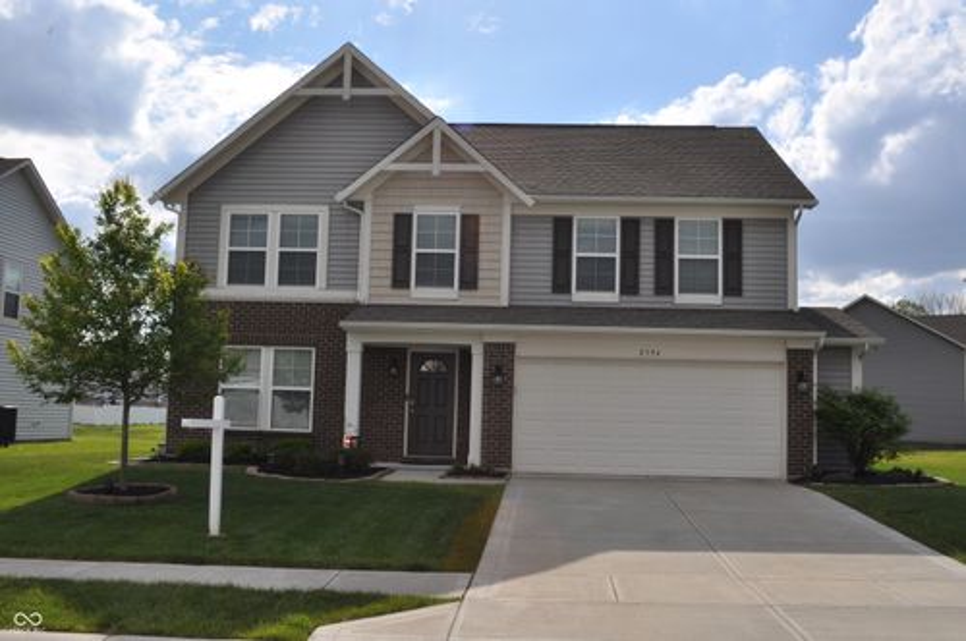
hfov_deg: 53.2
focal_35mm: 36
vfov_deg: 36.8
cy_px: 320
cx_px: 483
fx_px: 965
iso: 200
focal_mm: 24
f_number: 18
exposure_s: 1/200
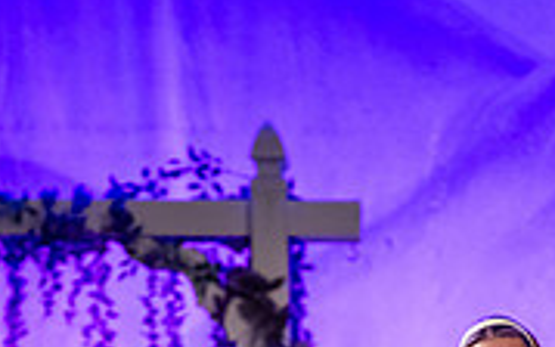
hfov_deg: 4.6
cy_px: 604
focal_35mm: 460
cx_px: 440
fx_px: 6960
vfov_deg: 2.8
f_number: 3.2
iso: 4000
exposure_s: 1/200
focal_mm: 180
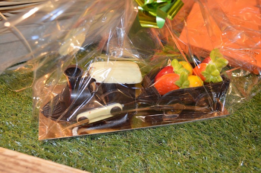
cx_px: 130
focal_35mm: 36
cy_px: 86
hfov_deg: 53.2
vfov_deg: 36.8
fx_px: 261
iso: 1400
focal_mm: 24
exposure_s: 1/60
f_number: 4
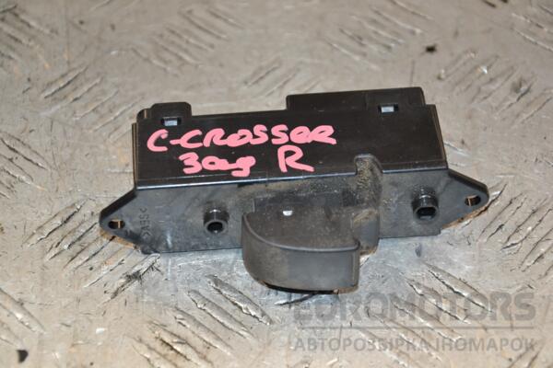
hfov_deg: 18.2
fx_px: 1728
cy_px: 184
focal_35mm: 112
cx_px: 276
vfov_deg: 12.2
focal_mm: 75
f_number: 5.3
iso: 800
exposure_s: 1/200
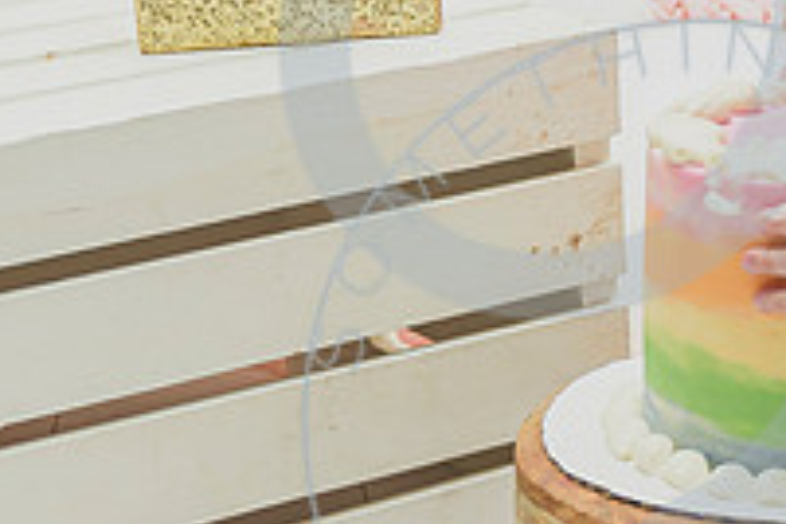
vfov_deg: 10.6
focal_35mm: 129
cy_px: 92
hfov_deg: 15.7
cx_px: 662
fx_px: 2816
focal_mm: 27
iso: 200
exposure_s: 1/125
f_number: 2.8
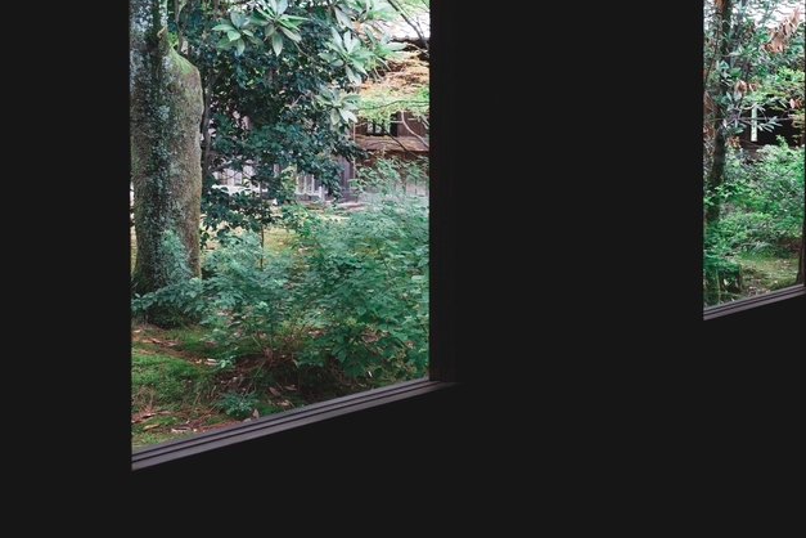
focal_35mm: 67
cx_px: 519
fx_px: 1500
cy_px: 135
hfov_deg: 29.9
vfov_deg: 20.2
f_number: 8
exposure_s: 1/125
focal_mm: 35
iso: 1250
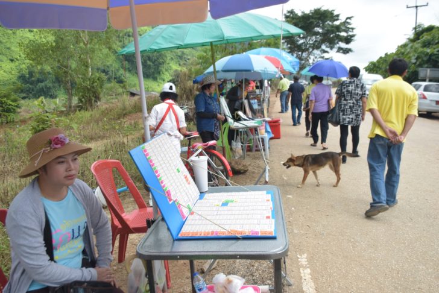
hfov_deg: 61.9
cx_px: 220
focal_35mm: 30
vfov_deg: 43.6
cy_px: 146
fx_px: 366
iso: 100
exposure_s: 1/180
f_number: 6.7
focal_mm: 20
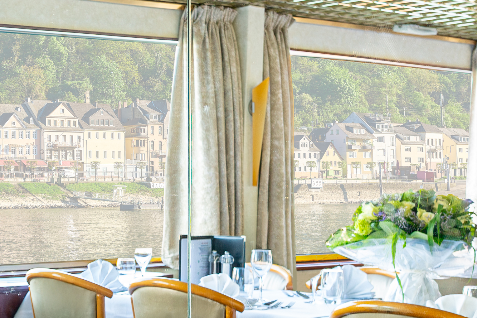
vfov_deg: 19.1
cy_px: 234
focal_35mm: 71
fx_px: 941
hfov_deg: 24.2
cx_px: -174
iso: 320
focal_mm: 14
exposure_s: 1/40
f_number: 3.5
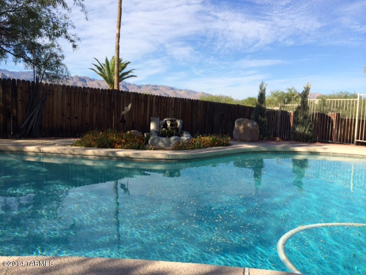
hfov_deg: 60.0
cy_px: 138
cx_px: 183
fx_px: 317
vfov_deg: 46.8
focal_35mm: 30
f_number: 2.2
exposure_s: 1/1866
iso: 40
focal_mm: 4.12
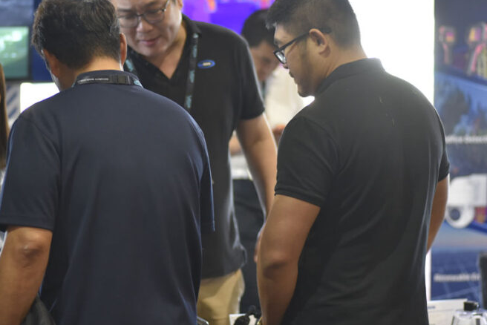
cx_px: 202
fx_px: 2111
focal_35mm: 156
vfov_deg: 8.8
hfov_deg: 13.2
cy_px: 143
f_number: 2.8
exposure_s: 1/125
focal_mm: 100
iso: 1600
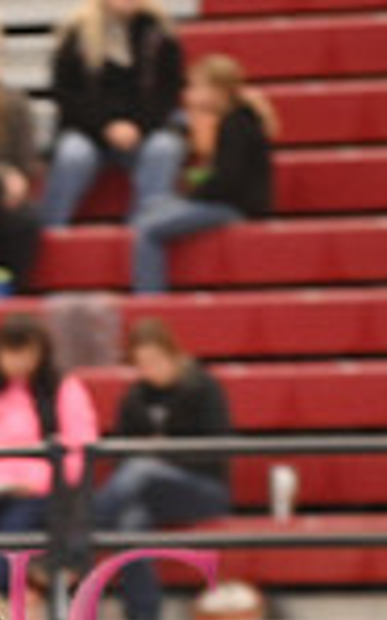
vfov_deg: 2.6
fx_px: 13412
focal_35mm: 794
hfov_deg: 1.6
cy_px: 739
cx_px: -528
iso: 1600
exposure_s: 1/250
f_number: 3.2
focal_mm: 200
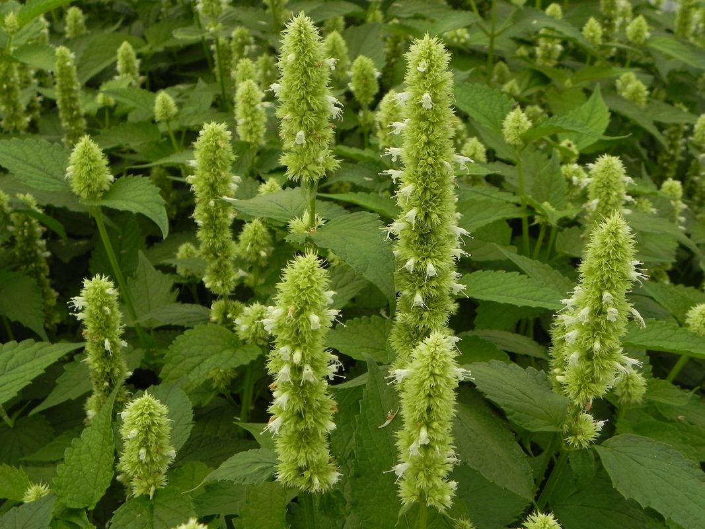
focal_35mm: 52
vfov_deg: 28.0
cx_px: 352
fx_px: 1059
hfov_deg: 36.8
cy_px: 264
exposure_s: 1/640
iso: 160
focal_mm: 9.2
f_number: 4
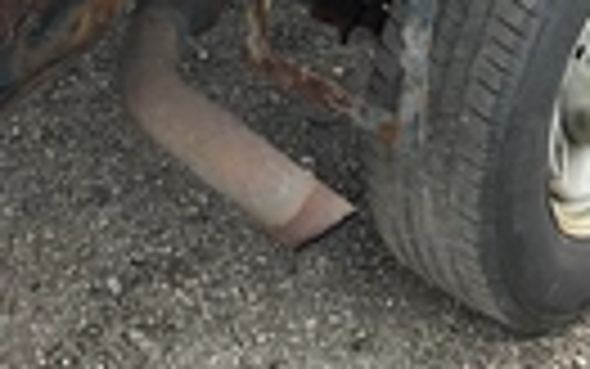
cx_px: 234
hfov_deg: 22.0
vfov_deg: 12.9
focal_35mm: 94
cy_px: -243
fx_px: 1512
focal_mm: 3
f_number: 1.8
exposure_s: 1/211
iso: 20
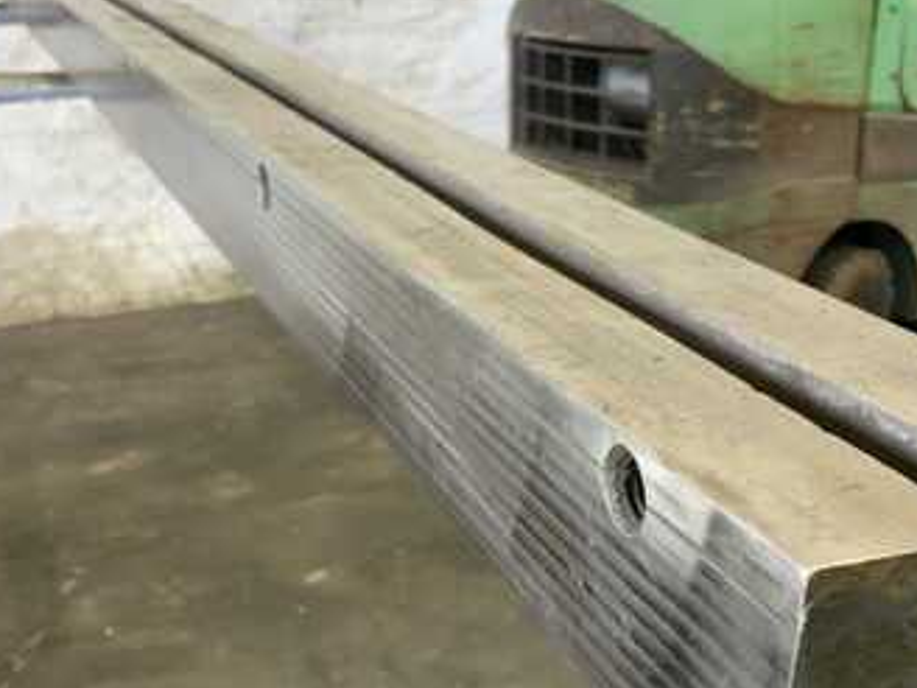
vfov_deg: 27.1
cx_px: 489
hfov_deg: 36.2
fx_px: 1404
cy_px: 517
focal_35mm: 53
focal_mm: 3
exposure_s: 1/60
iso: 160
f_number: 1.8
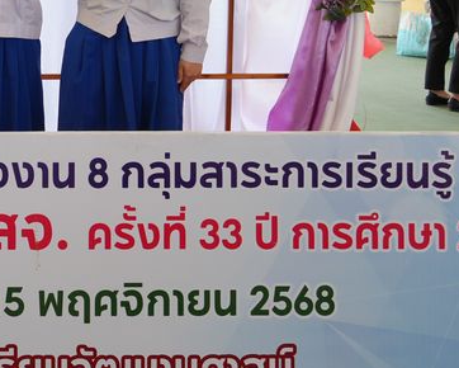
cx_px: -15
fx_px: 951
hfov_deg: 25.6
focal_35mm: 70
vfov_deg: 21.0
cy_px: -13
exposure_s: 1/160
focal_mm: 18
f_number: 4
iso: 160
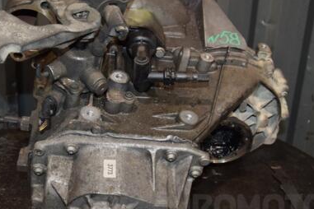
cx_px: 136
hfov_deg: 38.1
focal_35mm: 52
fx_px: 454
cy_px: 97
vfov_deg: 26.0
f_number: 5
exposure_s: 1/60
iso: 800
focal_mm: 22
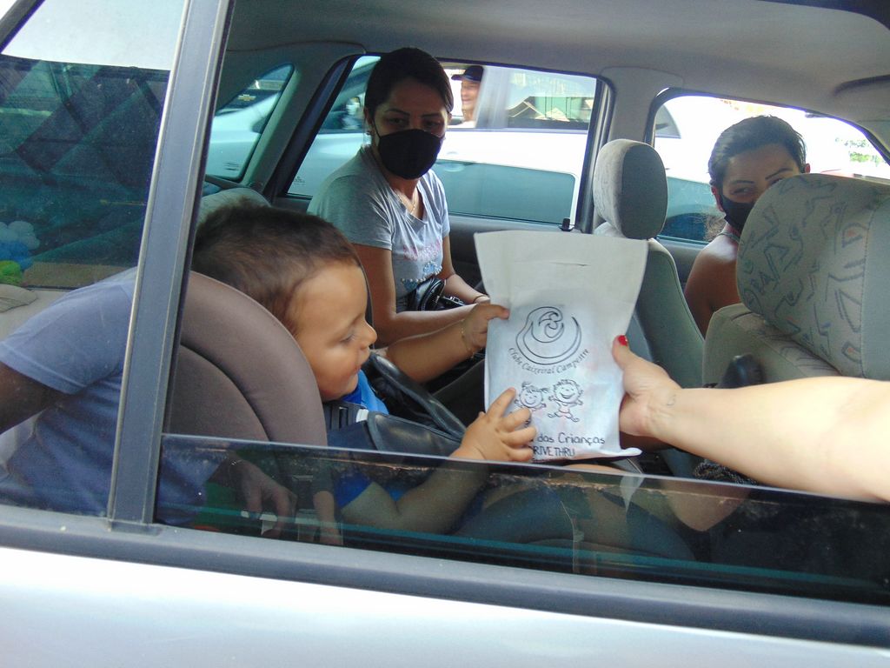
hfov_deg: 69.4
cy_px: 334
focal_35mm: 25
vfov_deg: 54.9
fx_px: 643
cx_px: 445
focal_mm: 4.5
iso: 80
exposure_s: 1/40
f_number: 3
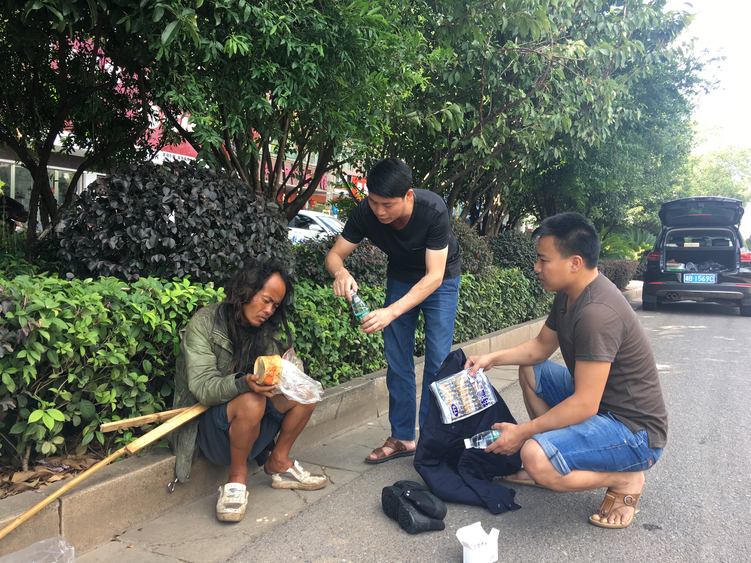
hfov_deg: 61.7
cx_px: 376
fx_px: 629
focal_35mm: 29
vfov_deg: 48.2
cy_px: 282
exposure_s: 1/102
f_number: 2.2
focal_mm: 4.15
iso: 25
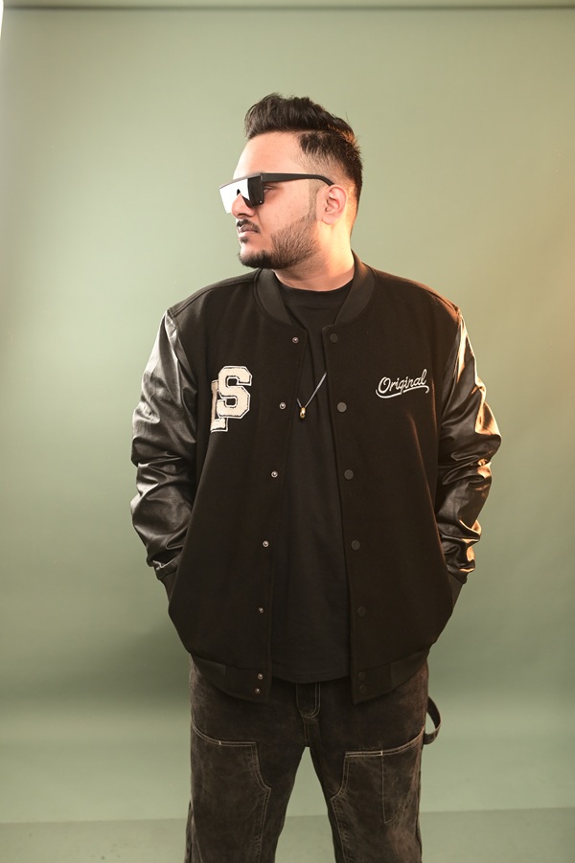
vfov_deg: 54.5
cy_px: 432
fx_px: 839
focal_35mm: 35
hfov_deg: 37.8
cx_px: 288
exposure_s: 1/160
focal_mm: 35
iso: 1250
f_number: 3.2
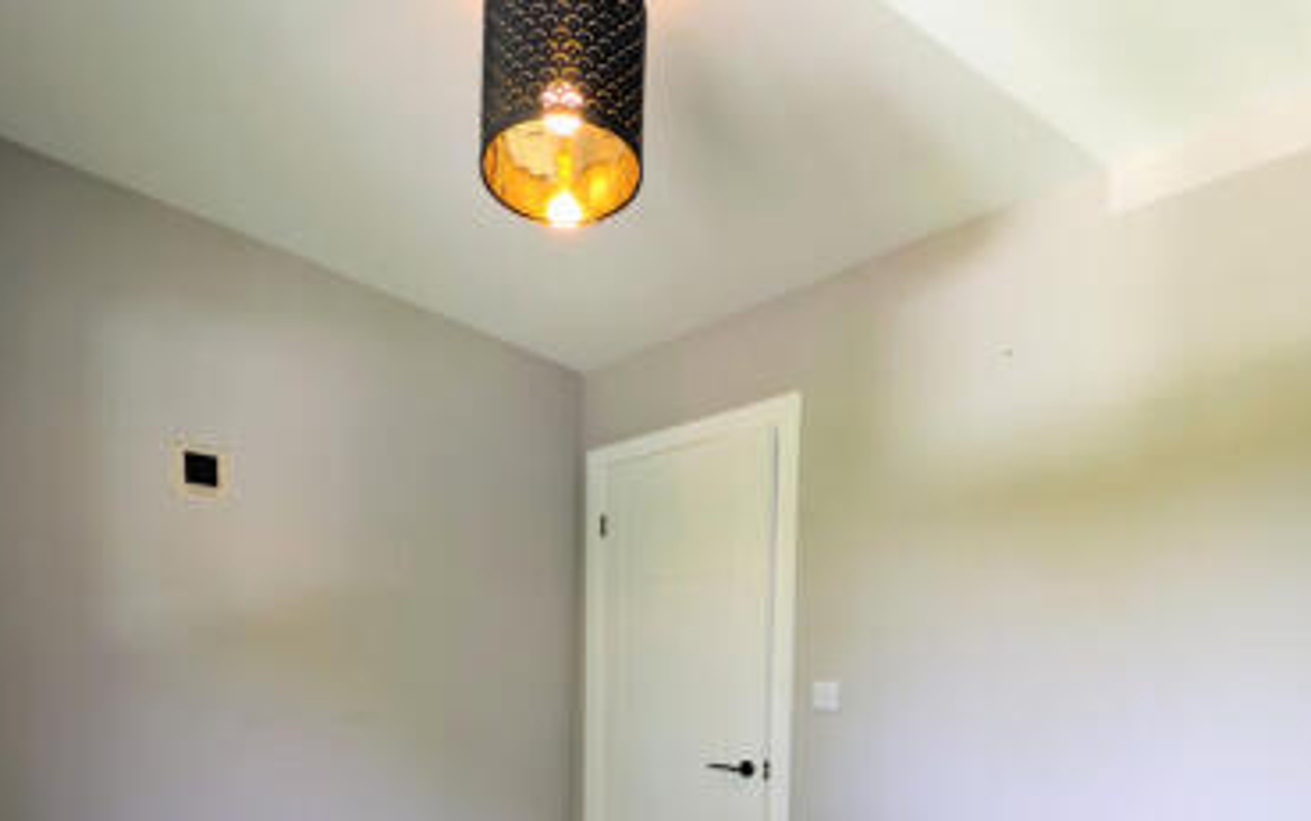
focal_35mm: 20
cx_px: 593
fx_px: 715
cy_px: 691
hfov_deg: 84.8
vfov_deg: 54.3
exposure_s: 1/16.7
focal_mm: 2.23
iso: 39
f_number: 1.95
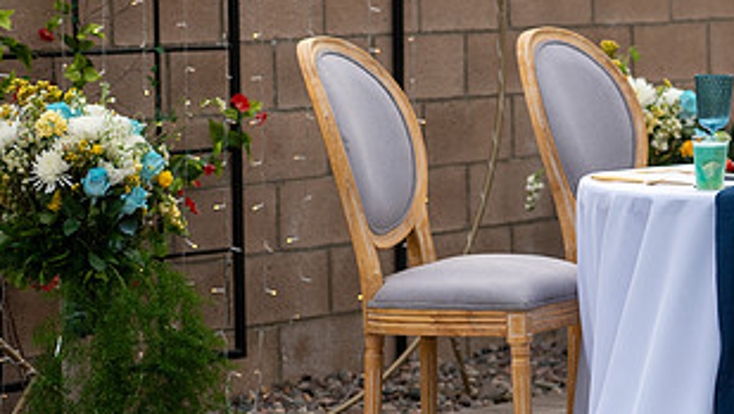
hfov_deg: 14.3
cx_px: 639
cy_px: 94
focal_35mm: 149
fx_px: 2901
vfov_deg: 8.1
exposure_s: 1/2000
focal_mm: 70
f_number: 2.8
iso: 400
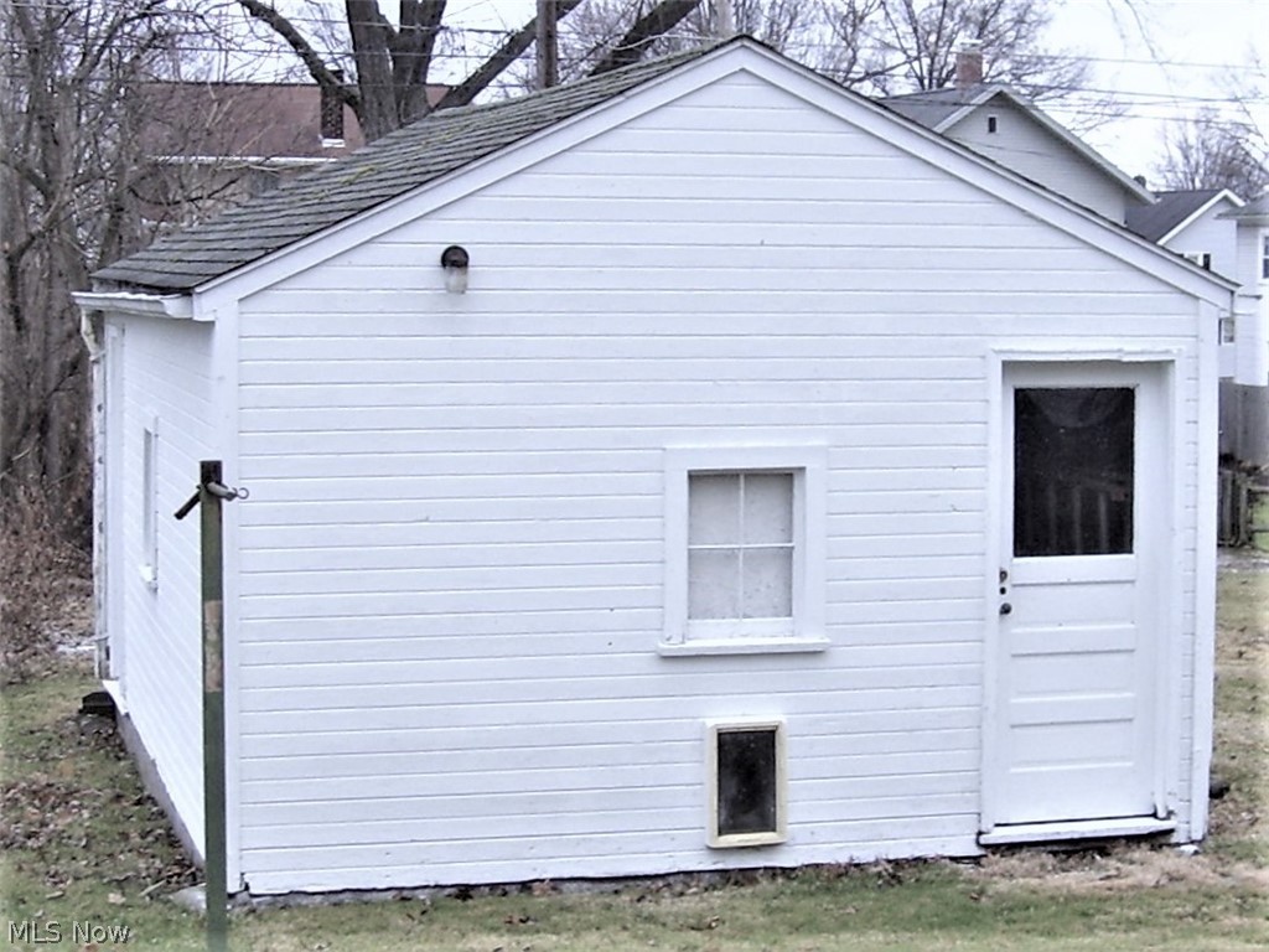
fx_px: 1320
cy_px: 476
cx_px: 634
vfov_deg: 39.7
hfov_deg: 51.4
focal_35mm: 36
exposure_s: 1/60
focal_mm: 6
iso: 80
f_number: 2.7
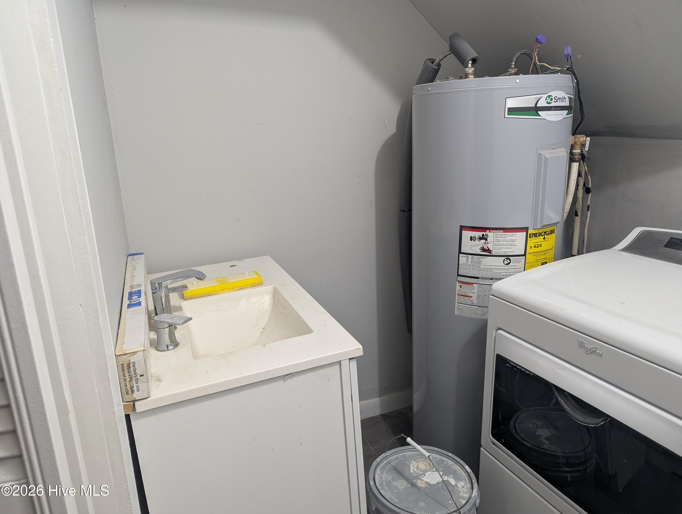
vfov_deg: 56.9
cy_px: 257
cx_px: 341
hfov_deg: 71.5
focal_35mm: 24
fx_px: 473
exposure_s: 1/60
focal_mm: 6.81
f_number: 1.85
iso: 105
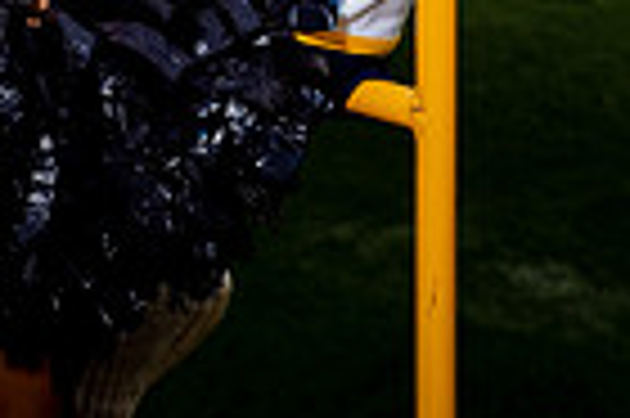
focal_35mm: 196
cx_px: 90
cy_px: -535
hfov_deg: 10.5
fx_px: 3426
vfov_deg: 6.7
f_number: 5.6
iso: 250
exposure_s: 1/250
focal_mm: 61
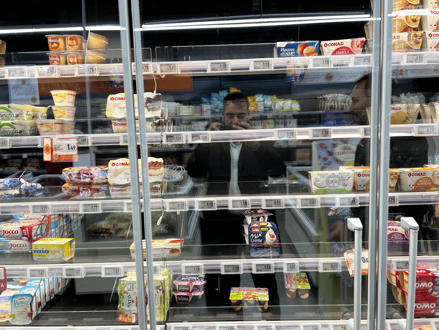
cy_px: 165
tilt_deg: -5.6
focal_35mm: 26
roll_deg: +2.3
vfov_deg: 53.1
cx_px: 220
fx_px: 330
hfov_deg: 67.3
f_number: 1.5
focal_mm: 5.7
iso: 80
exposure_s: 1/100
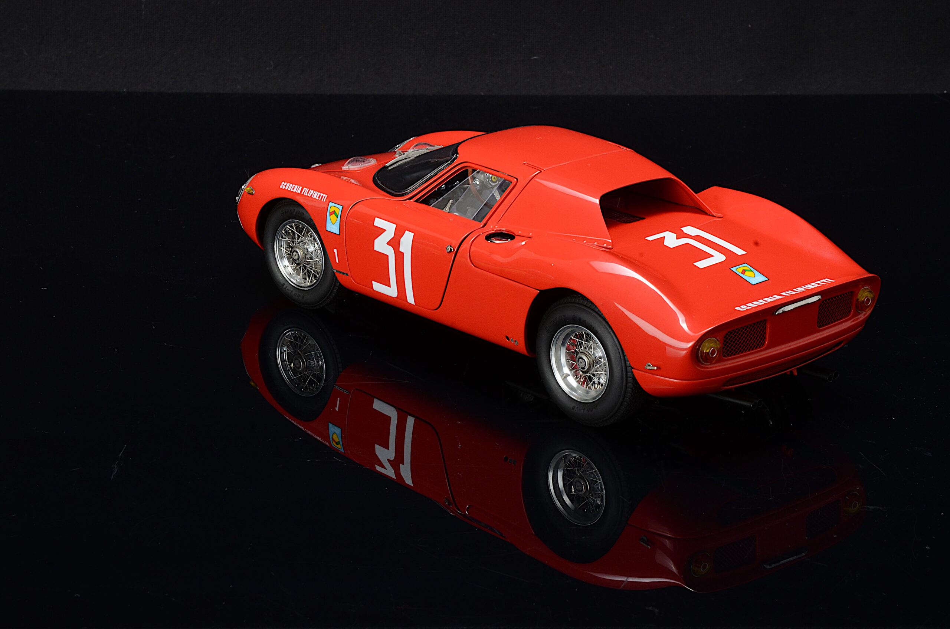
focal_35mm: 105
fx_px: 2765
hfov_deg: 19.5
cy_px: 314
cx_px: 475
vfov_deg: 13.0
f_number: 20
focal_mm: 70
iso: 400
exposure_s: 1/5
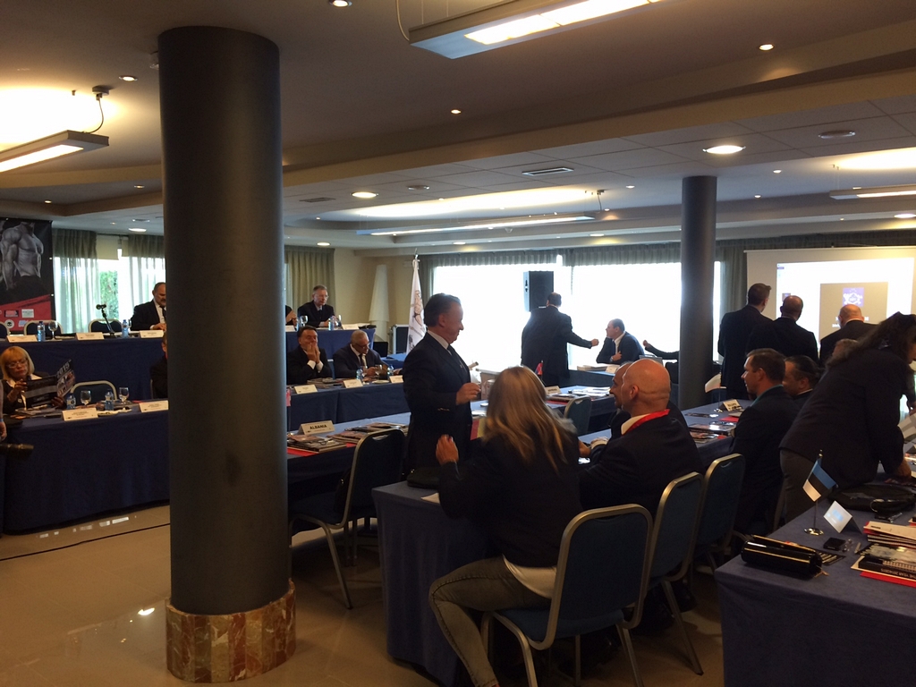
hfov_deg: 61.7
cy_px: 344
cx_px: 458
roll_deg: +0.7
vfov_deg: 48.2
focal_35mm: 29
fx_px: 767
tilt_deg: -3.6
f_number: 2.2
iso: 100
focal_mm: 4.15
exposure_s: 1/33
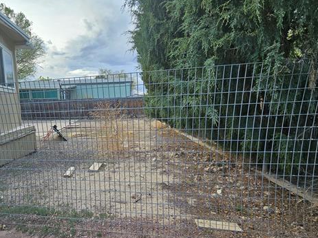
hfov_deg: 85.1
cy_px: 126
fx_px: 165
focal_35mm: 18
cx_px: 109
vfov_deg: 71.5
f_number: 2.2
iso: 50
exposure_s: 1/416
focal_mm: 2.2
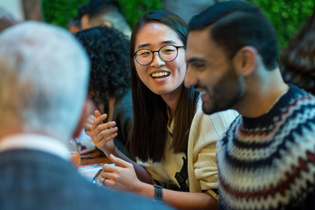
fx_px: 656
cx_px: 158
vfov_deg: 18.2
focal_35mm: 75
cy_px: 105
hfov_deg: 27.0
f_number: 1.6
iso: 2000
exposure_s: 1/30
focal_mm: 50
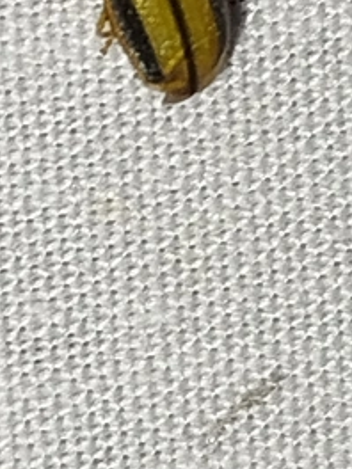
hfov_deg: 5.6
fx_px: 3620
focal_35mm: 267
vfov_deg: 7.4
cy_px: -59
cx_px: 55
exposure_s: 1/50
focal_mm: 5.31
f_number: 1.7
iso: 64
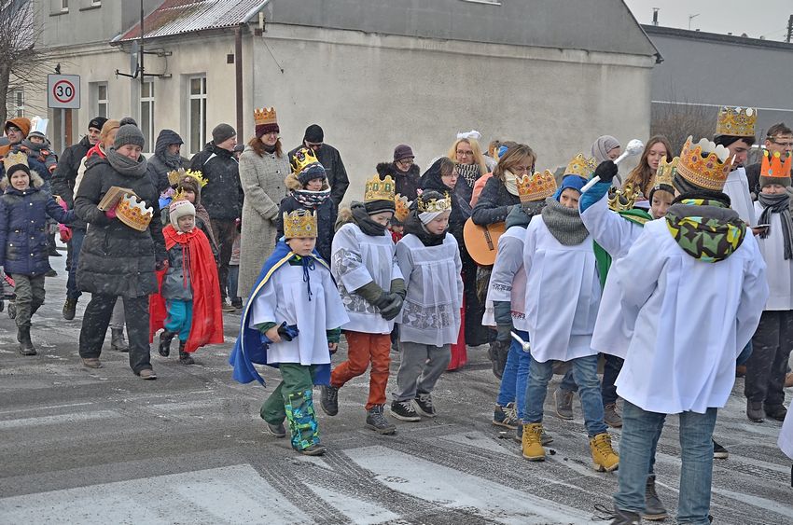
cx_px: 396
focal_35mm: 60
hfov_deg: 33.5
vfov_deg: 22.5
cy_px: 262
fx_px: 1319
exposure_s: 1/160
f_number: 5
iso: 160
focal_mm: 40
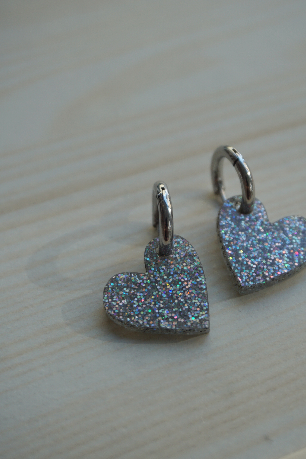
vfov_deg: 35.3
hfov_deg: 23.9
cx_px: 186
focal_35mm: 57
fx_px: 722
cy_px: 217
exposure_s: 1/60
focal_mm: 31
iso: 125
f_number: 5
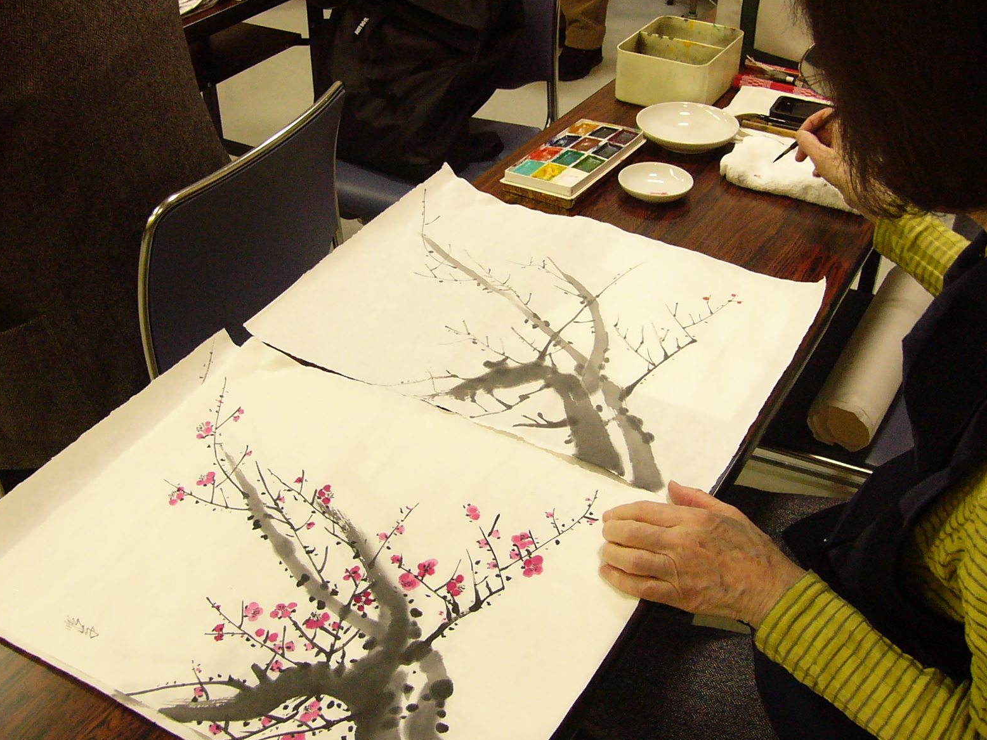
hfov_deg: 51.3
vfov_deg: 39.7
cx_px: 480
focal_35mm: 36
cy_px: 367
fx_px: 1026
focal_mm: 4.6
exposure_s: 1/50
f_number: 2.8
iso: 200
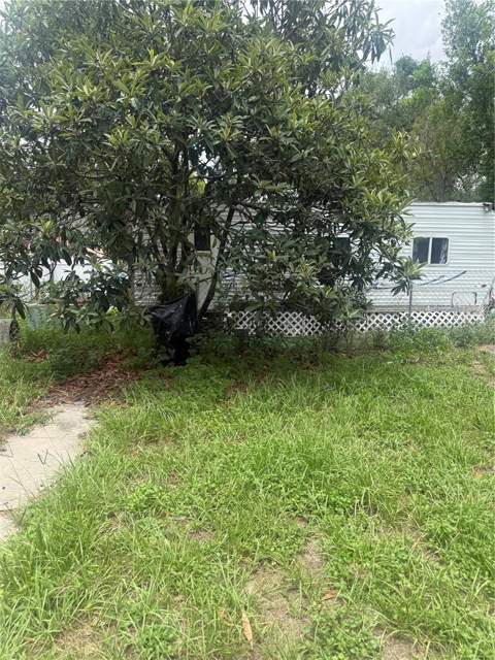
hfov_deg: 56.8
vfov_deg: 71.6
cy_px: 330
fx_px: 458
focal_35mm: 24
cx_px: 248
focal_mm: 6.76
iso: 100
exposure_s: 1/3021
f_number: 1.78
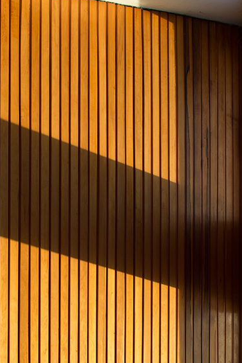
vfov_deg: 31.9
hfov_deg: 21.9
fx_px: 625
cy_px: 261
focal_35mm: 62
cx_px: 138
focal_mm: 35
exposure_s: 1/40
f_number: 5.6
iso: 160
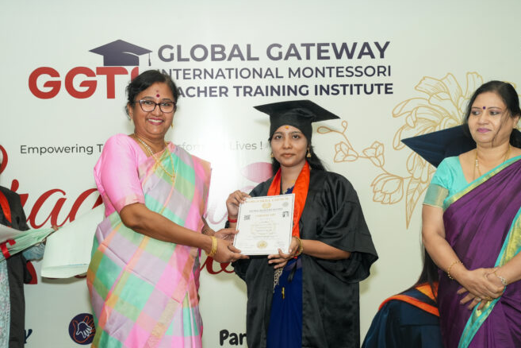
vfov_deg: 21.9
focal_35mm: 62
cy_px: 183
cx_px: 235
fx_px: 897
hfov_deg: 32.4
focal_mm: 53
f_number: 6.3
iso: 800
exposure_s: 1/125
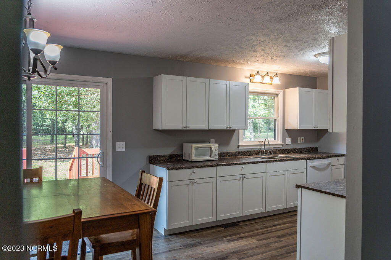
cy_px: 130
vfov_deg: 47.9
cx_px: 196
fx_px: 293
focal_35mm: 27
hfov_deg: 67.4
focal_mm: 27
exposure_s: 1/80
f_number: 5
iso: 500
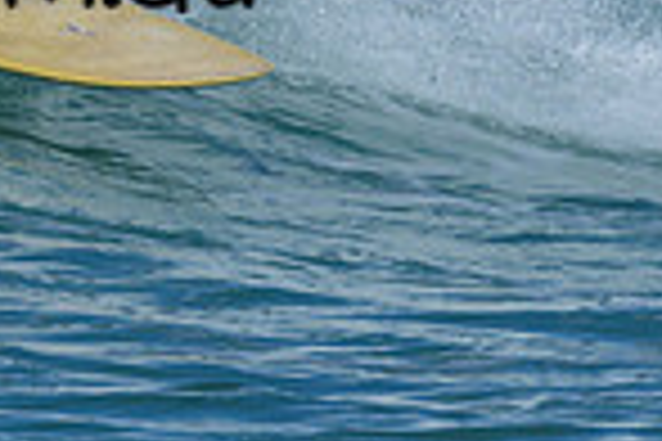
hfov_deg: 0.5
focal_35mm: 3825
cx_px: -177
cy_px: -255
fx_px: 70332
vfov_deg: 0.4
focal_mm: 800
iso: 220
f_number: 6.3
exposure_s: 1/2000
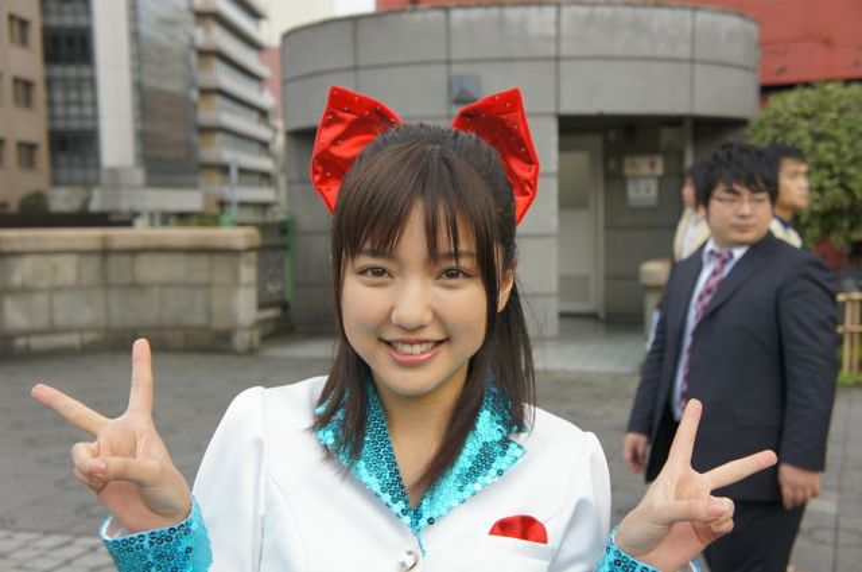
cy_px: 286
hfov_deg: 40.0
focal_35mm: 50
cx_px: 431
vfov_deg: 27.2
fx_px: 1184
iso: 250
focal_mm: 33
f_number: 5
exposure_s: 1/250
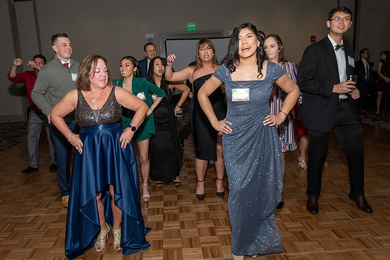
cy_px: 120
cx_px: 177
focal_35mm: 28
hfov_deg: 65.7
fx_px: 301
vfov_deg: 46.7
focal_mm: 17
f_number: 6.3
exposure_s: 1/250
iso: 500
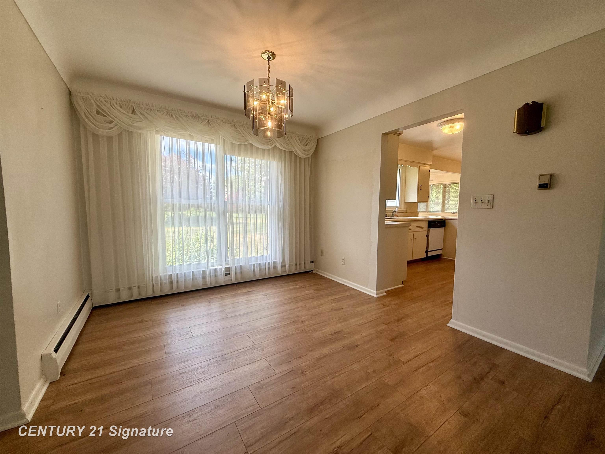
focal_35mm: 14
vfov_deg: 85.7
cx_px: 302
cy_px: 227
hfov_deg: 102.1
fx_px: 245
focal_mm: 2.22
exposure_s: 1/155
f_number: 2.2
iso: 50
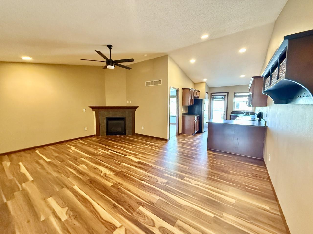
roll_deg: -0.1
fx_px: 127
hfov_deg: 102.1
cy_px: 117
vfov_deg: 85.7
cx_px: 156
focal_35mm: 14
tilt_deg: -5.3
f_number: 2.2
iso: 800
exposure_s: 1/60
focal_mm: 2.22
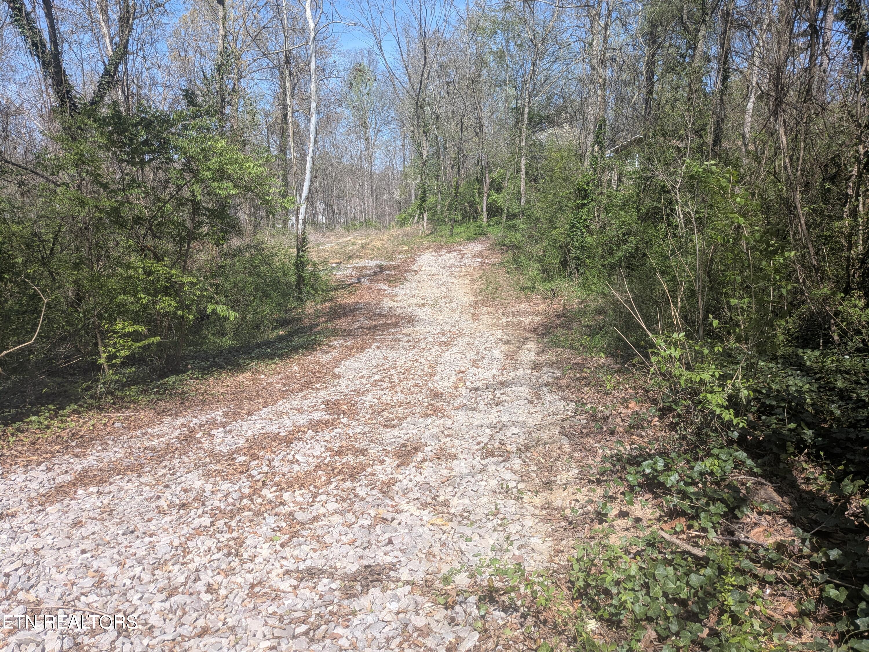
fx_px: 602
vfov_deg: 56.8
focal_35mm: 24
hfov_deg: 71.6
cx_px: 434
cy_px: 326
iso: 32
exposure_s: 1/1041
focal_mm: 4.53
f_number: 1.7
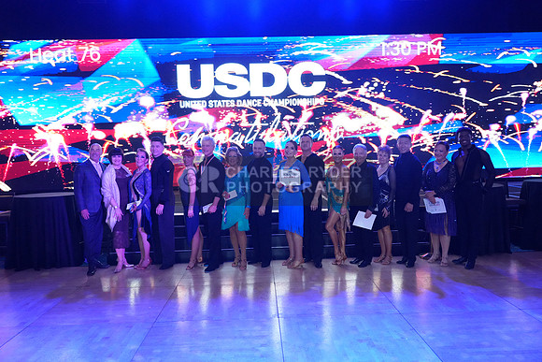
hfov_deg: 63.6
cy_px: 181
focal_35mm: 29
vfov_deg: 45.0
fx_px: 437
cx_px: 271
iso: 5000
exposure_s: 1/640
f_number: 4
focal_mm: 29
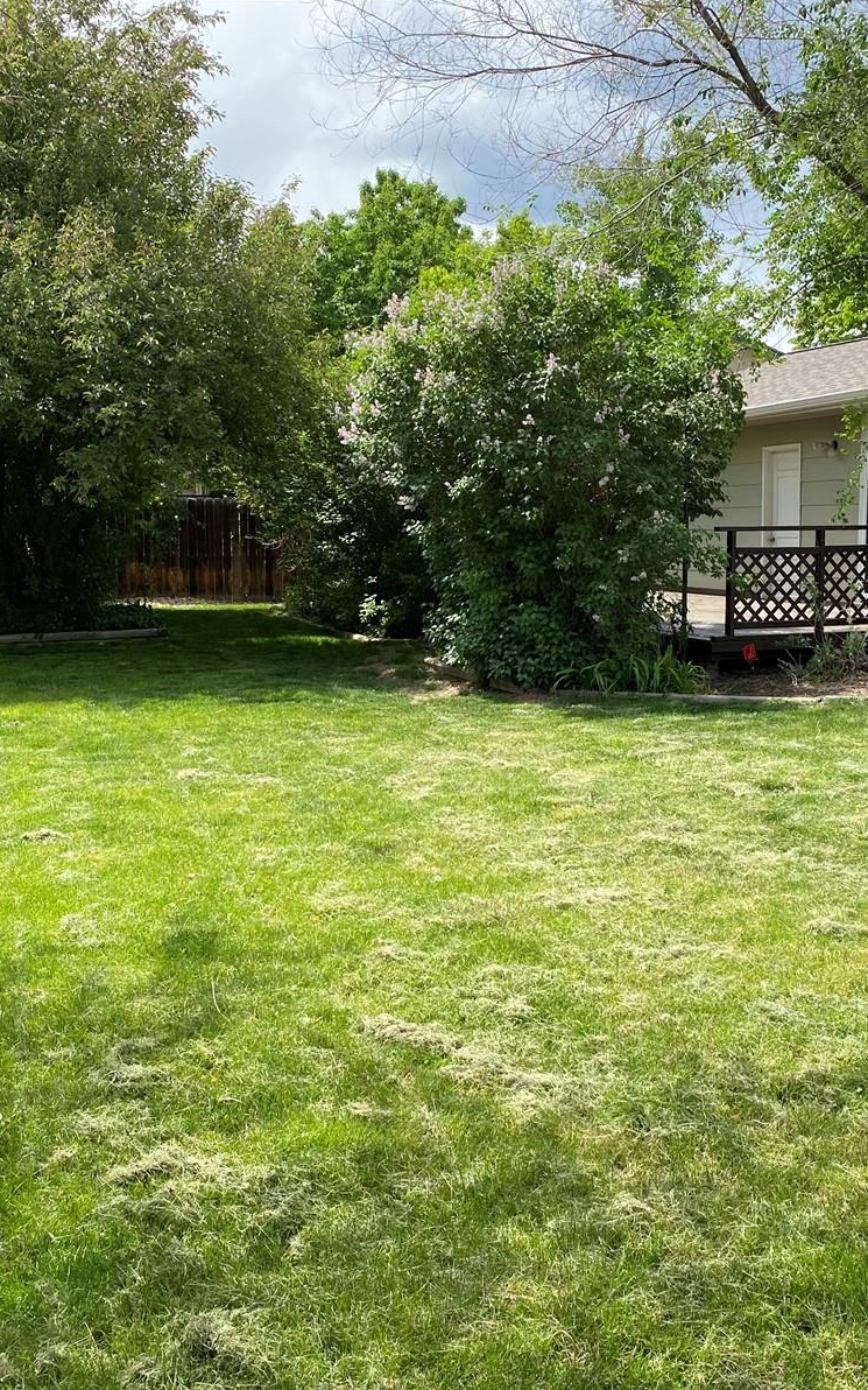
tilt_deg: -7.2
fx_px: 1400
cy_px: 697
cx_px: 479
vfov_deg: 52.7
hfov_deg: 34.4
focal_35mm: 37
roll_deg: +0.3
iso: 32
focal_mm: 4.25
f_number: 1.8
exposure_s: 1/852
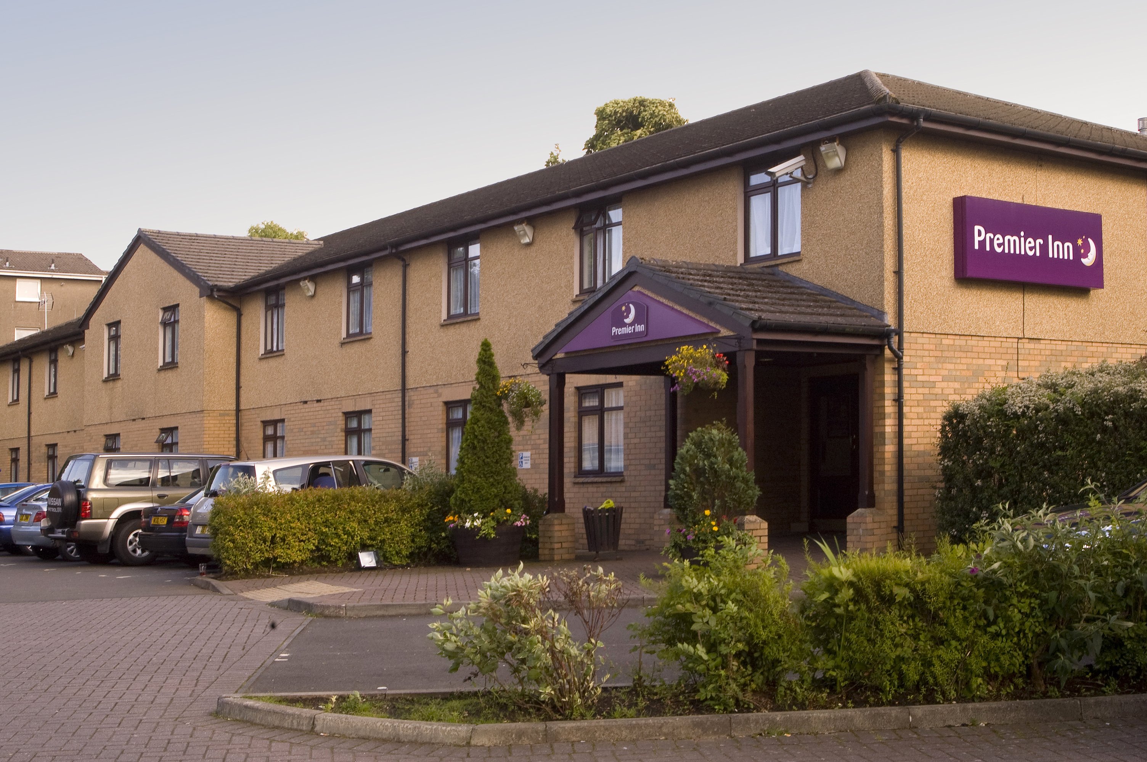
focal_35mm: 48
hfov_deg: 41.1
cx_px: 574
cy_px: 381
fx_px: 1528
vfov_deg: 28.0
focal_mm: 32
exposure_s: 1/60
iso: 200
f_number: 11
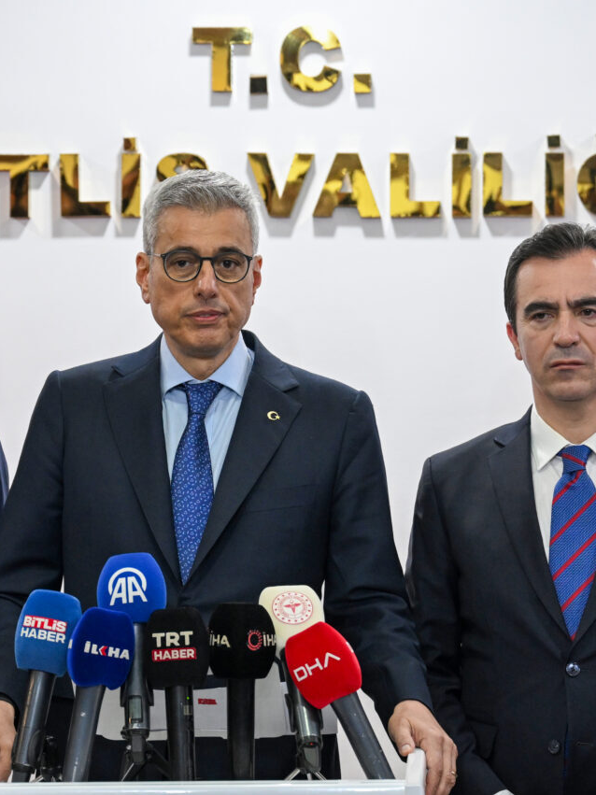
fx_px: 3421
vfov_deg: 13.3
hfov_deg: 10.0
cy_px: 398
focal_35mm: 149
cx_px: 245
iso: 1600
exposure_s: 1/160
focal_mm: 69
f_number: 3.5
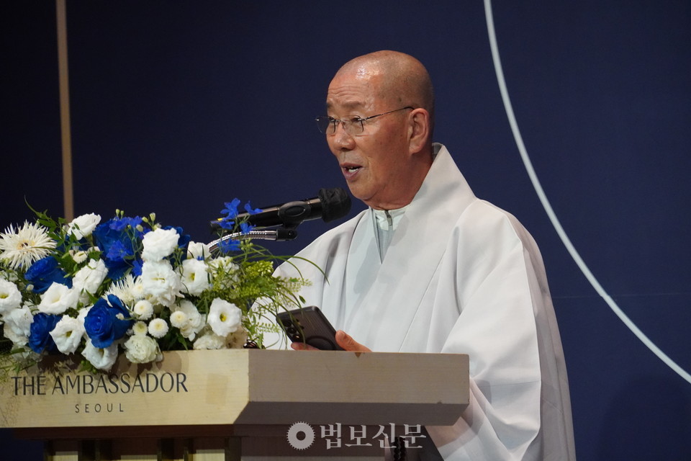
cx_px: 346
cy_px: 230
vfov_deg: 4.6
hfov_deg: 6.9
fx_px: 5758
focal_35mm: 300
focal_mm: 200
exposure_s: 1/320
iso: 4000
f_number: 6.3
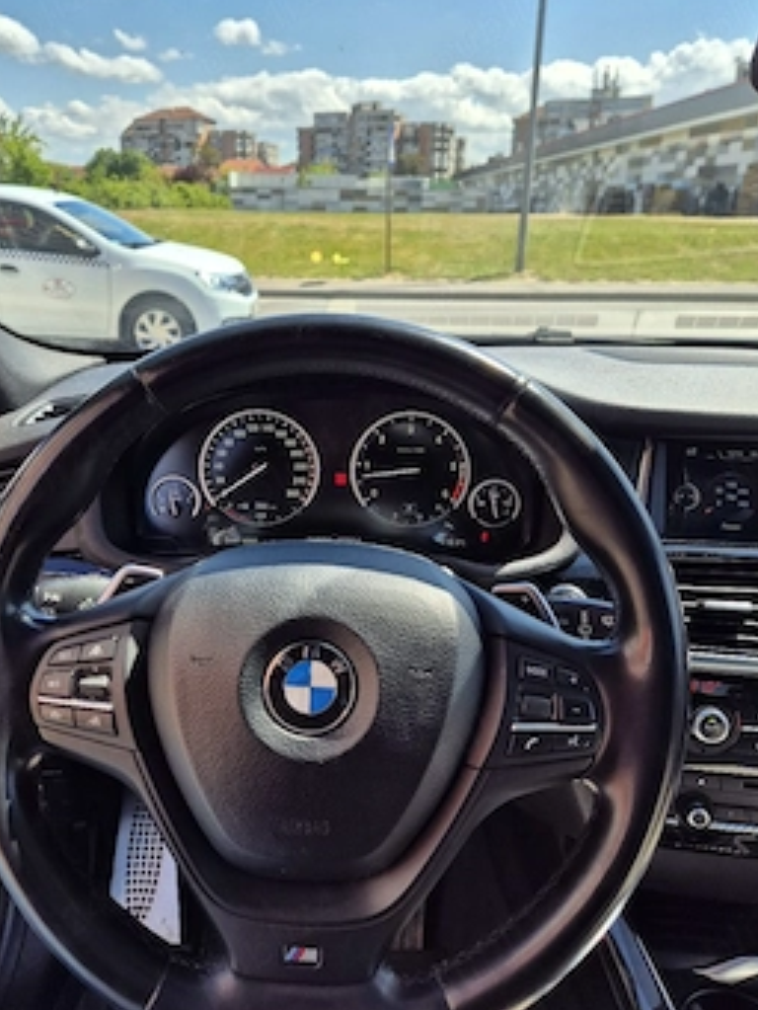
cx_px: 352
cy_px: 504
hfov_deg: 51.3
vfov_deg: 65.3
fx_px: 788
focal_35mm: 27
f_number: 1.8
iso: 25
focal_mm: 5.4
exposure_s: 1/1111
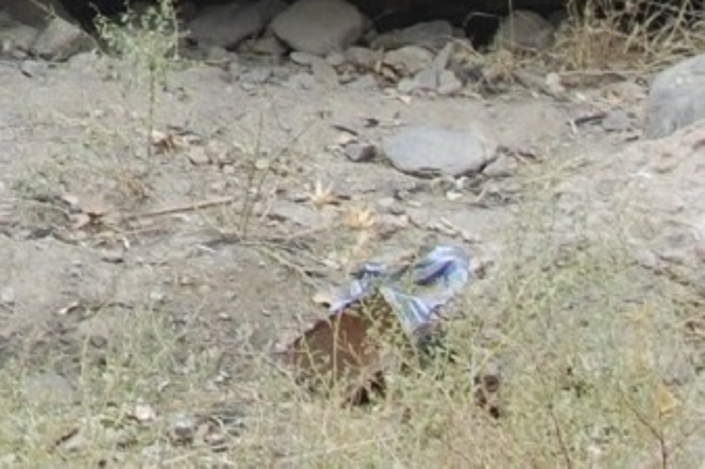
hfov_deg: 7.9
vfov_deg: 5.4
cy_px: -624
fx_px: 4861
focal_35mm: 248
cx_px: -776
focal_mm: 35
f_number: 5.6
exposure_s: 1/125
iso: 200
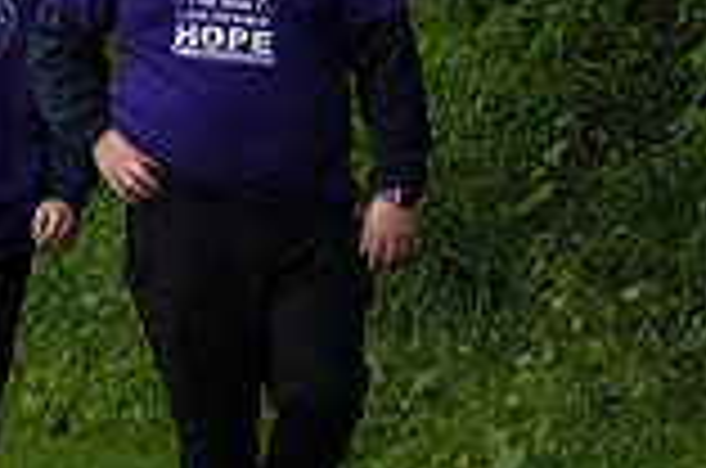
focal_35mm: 388
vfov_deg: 3.5
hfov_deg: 5.3
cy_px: 279
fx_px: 7594
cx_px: -468
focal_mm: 70
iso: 4000
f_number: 7.1
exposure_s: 1/1600
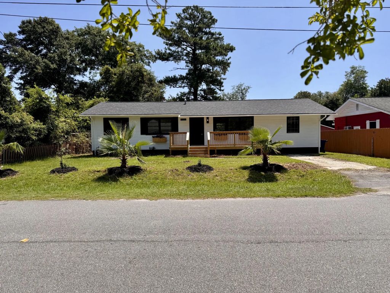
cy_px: 146
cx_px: 195
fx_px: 270
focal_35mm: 24
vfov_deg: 56.8
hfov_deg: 71.6
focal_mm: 6.76
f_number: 1.78
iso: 80
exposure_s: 1/4608
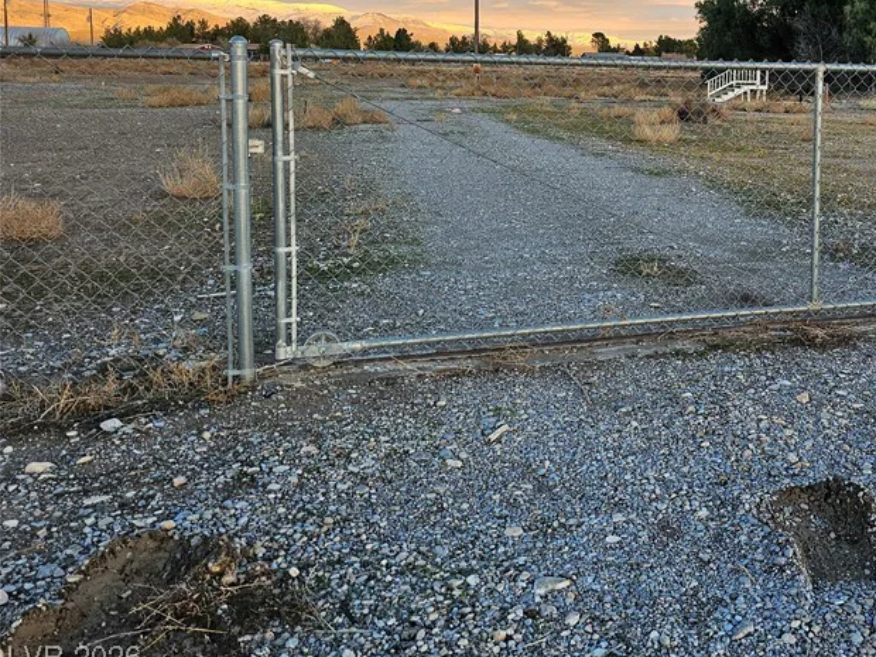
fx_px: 962
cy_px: 147
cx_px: 722
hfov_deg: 46.0
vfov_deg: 36.6
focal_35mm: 38
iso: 25
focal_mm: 6.3
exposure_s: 1/120
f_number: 1.7
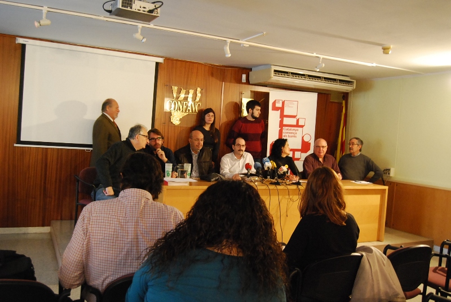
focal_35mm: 34
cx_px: 226
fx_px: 433
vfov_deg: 38.5
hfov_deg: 55.0
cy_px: 151
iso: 1600
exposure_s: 1/30
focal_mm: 23
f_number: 3.8
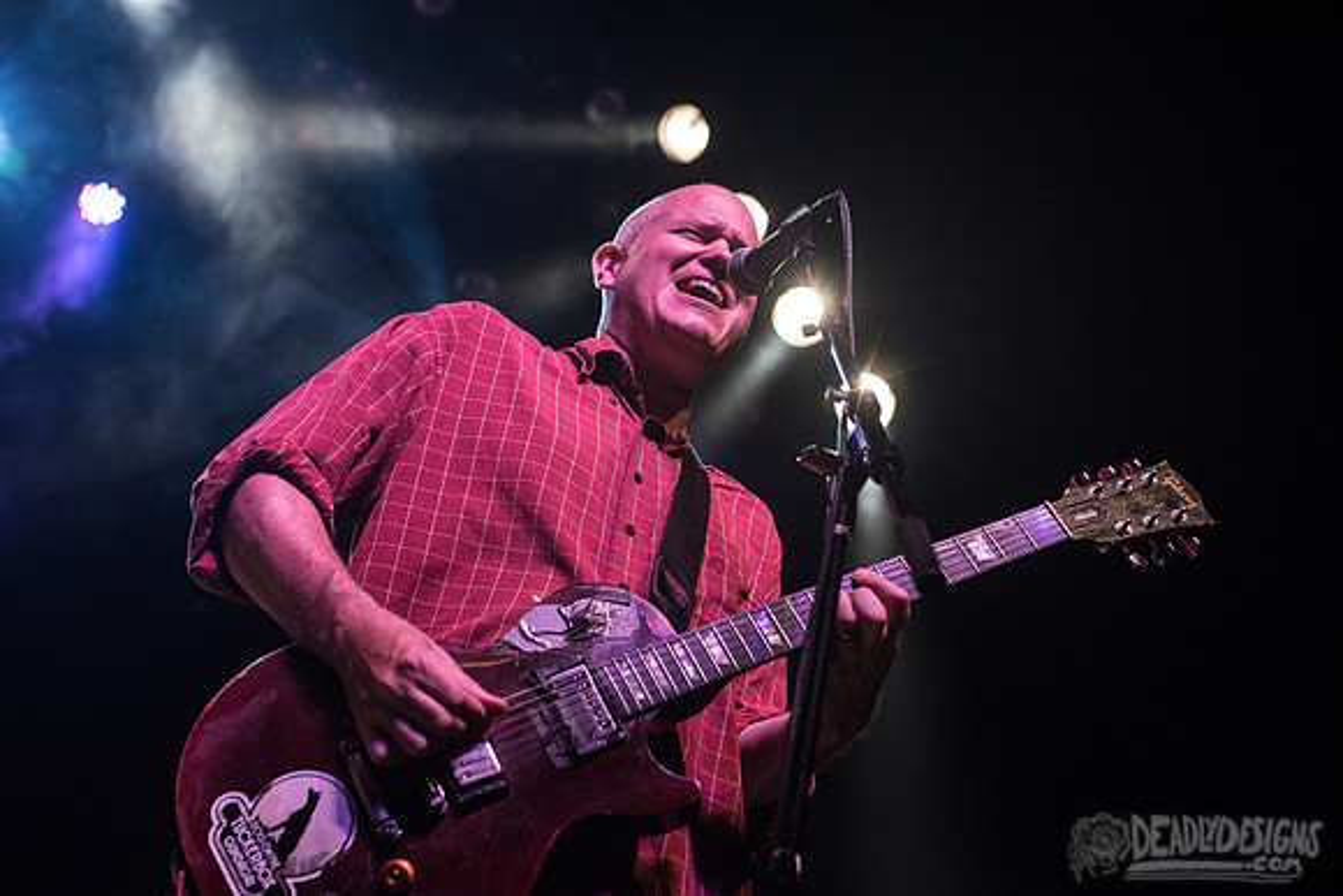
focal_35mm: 52
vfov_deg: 26.0
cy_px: 448
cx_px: 672
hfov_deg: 38.2
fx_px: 1940
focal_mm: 52
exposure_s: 1/640
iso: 3200
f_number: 4
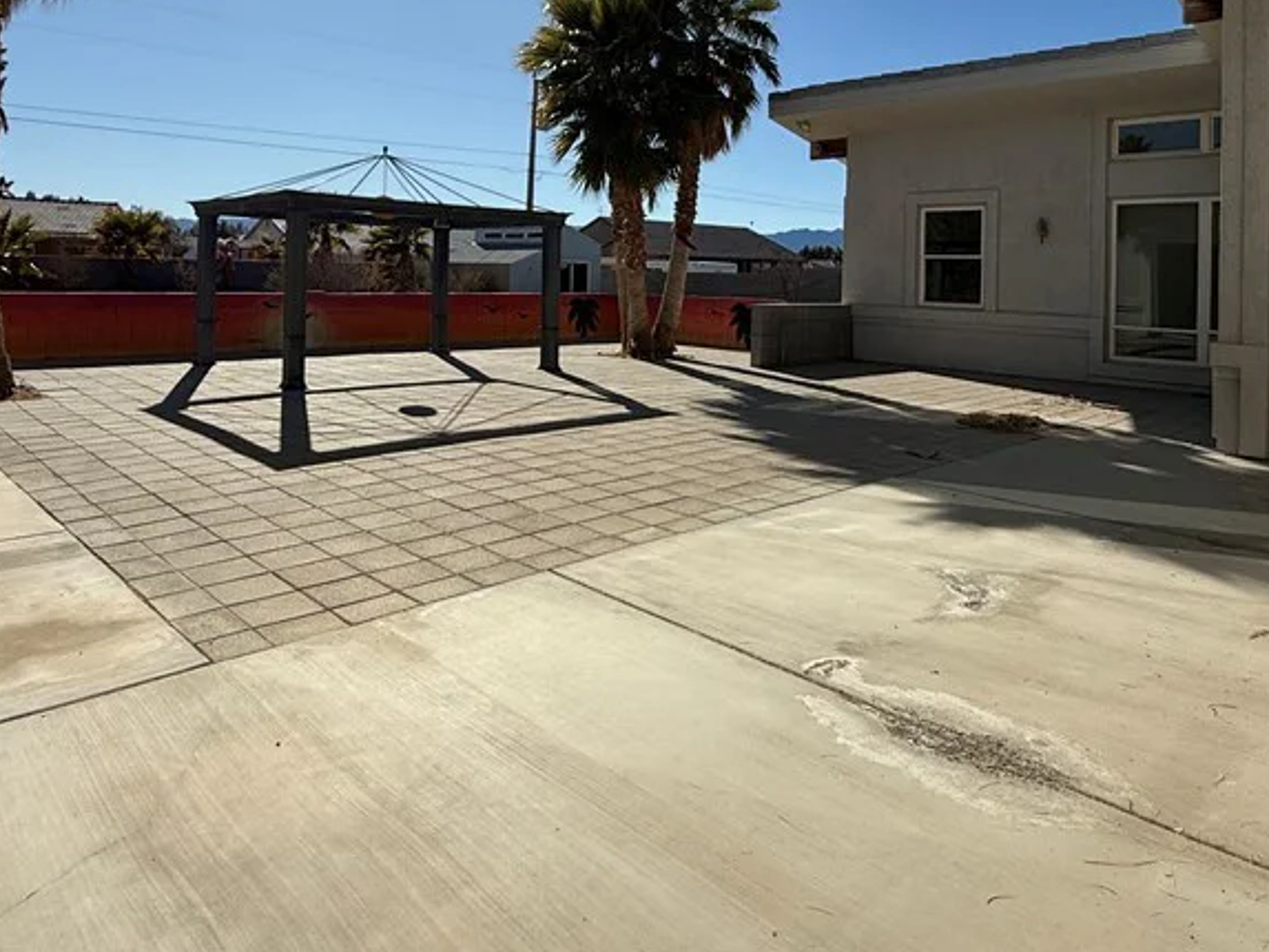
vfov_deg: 52.8
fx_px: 917
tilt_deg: +2.5
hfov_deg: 69.3
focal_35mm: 25
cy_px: 252
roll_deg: -1.5
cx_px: 687
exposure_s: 1/4149
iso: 50
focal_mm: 2.22
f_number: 2.2
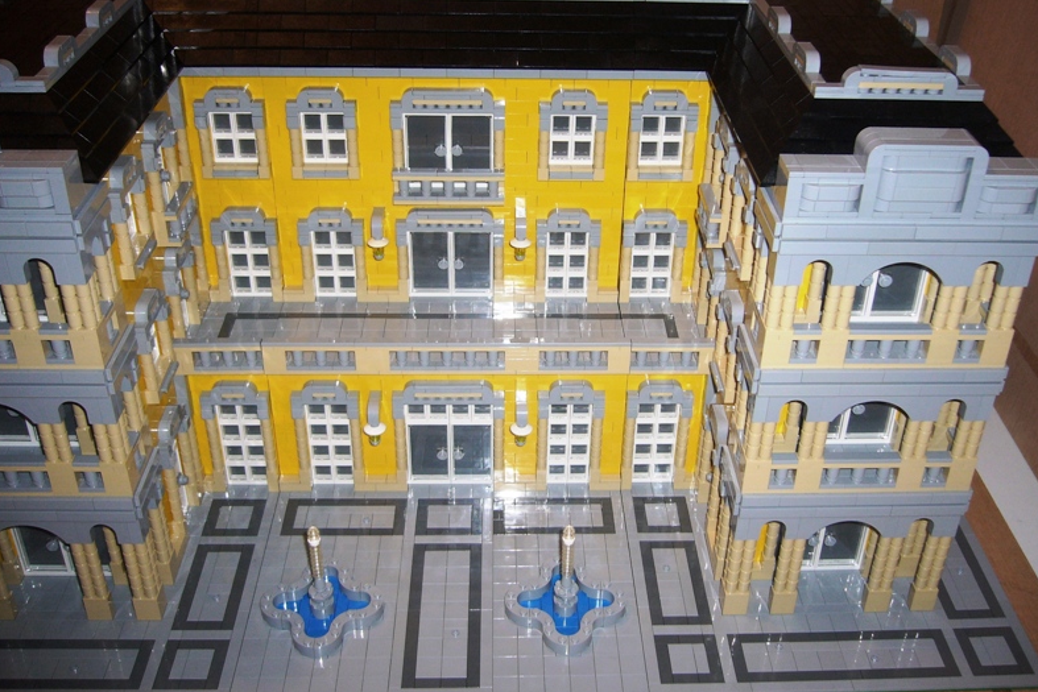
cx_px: 524
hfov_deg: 51.9
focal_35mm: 37
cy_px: 301
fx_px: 1067
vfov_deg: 35.9
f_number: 2.8
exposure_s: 1/30
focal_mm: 5.8
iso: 100
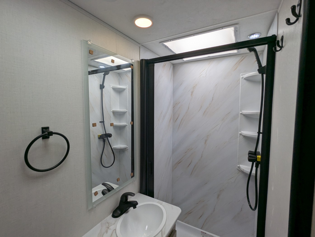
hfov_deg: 94.4
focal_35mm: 16
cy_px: 118
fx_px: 146
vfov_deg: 78.2
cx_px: 158
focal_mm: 2.35
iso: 44
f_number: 2.2
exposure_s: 1/484
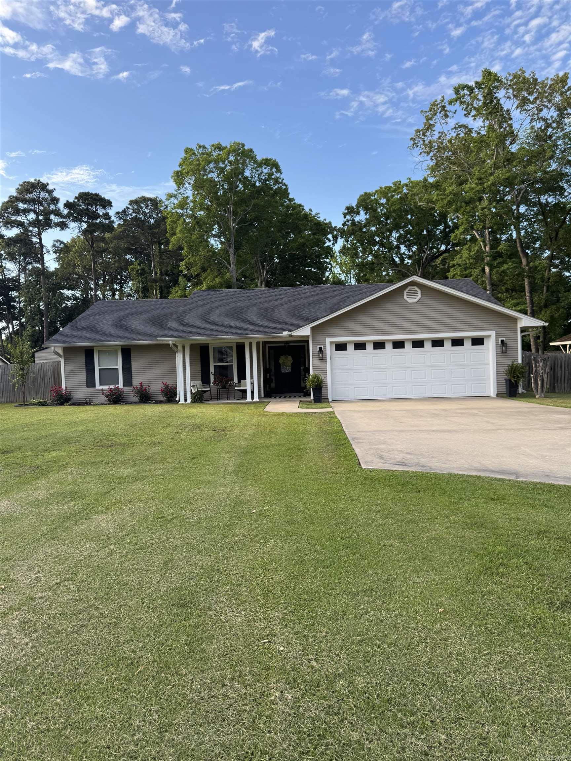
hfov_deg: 56.8
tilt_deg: -1.4
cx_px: 286
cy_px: 380
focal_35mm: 24
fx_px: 528
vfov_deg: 71.6
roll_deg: +2.6
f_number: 1.78
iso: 80
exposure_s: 1/765
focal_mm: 6.76
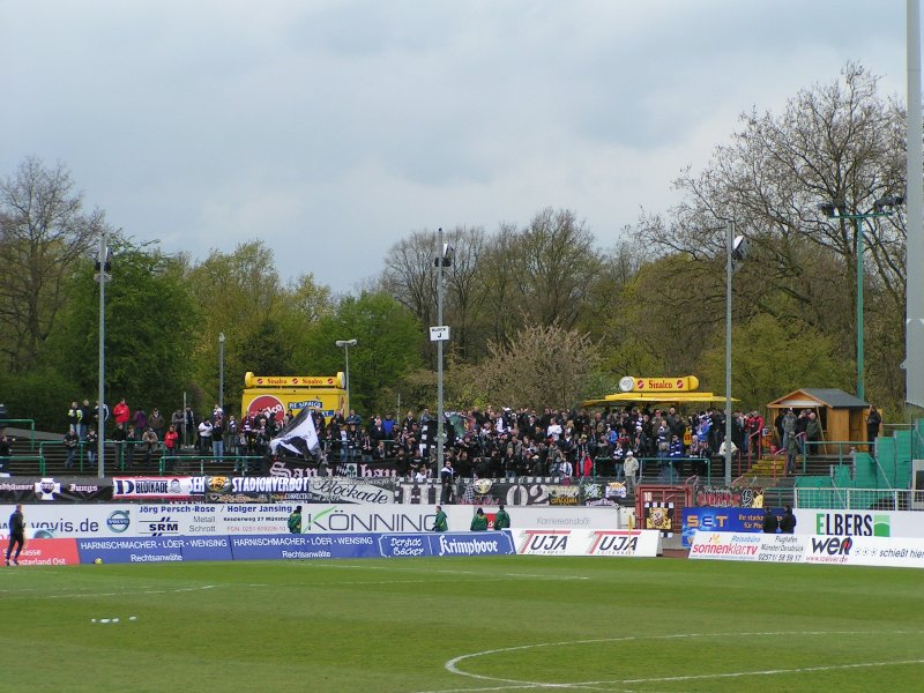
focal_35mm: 143
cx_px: 462
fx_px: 3817
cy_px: 346
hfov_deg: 13.8
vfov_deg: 10.4
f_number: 5
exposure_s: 1/320
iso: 50
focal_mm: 21.9
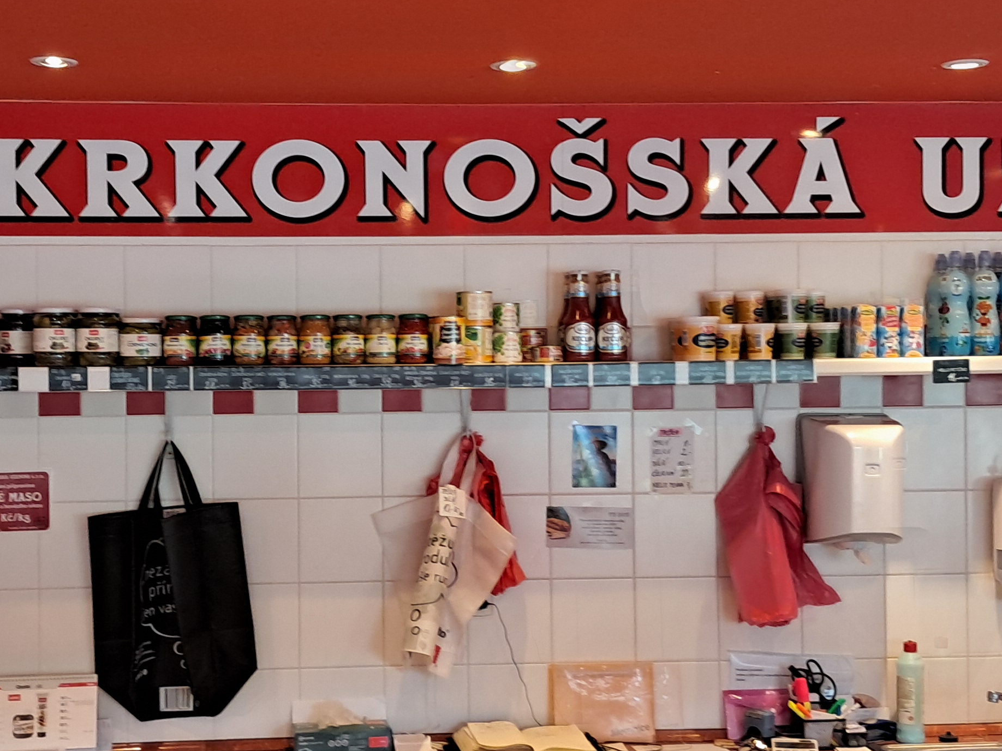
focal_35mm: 60
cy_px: 401
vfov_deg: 24.4
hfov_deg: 32.0
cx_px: 362
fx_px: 1737
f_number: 1.8
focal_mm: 4
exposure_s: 1/33
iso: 160
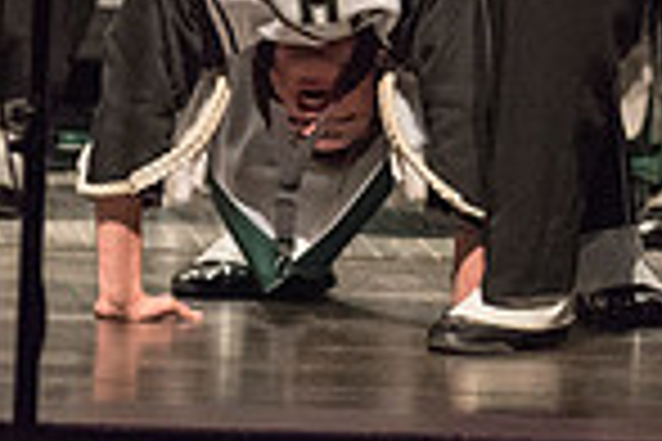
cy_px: -353
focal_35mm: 1180
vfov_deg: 1.2
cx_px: 504
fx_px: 21697
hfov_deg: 1.7
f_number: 2.8
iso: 4000
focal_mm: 300
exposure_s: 1/500
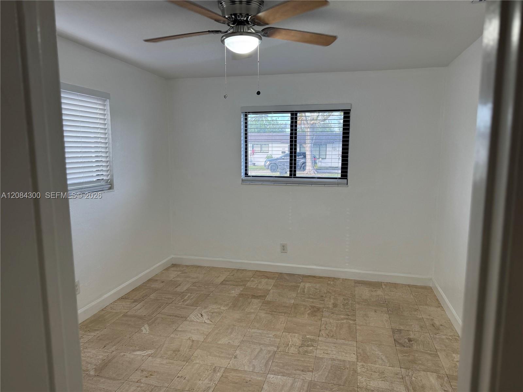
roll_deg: -0.8
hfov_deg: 71.6
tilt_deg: -8.3
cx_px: 262
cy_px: 196
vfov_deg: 56.8
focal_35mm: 24
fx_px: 363
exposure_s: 1/120
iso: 125
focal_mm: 6.76
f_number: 1.78
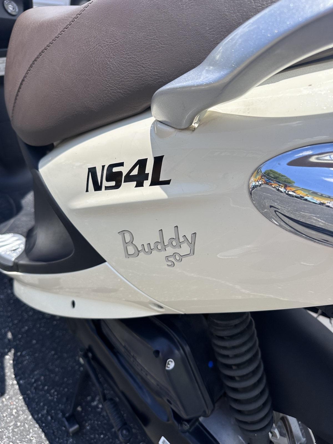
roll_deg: -6.1
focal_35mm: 24
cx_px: 166
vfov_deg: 71.6
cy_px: 222
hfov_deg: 56.8
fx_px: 308
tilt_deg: -33.4
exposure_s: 1/3717
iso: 80
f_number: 1.78
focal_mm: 6.86
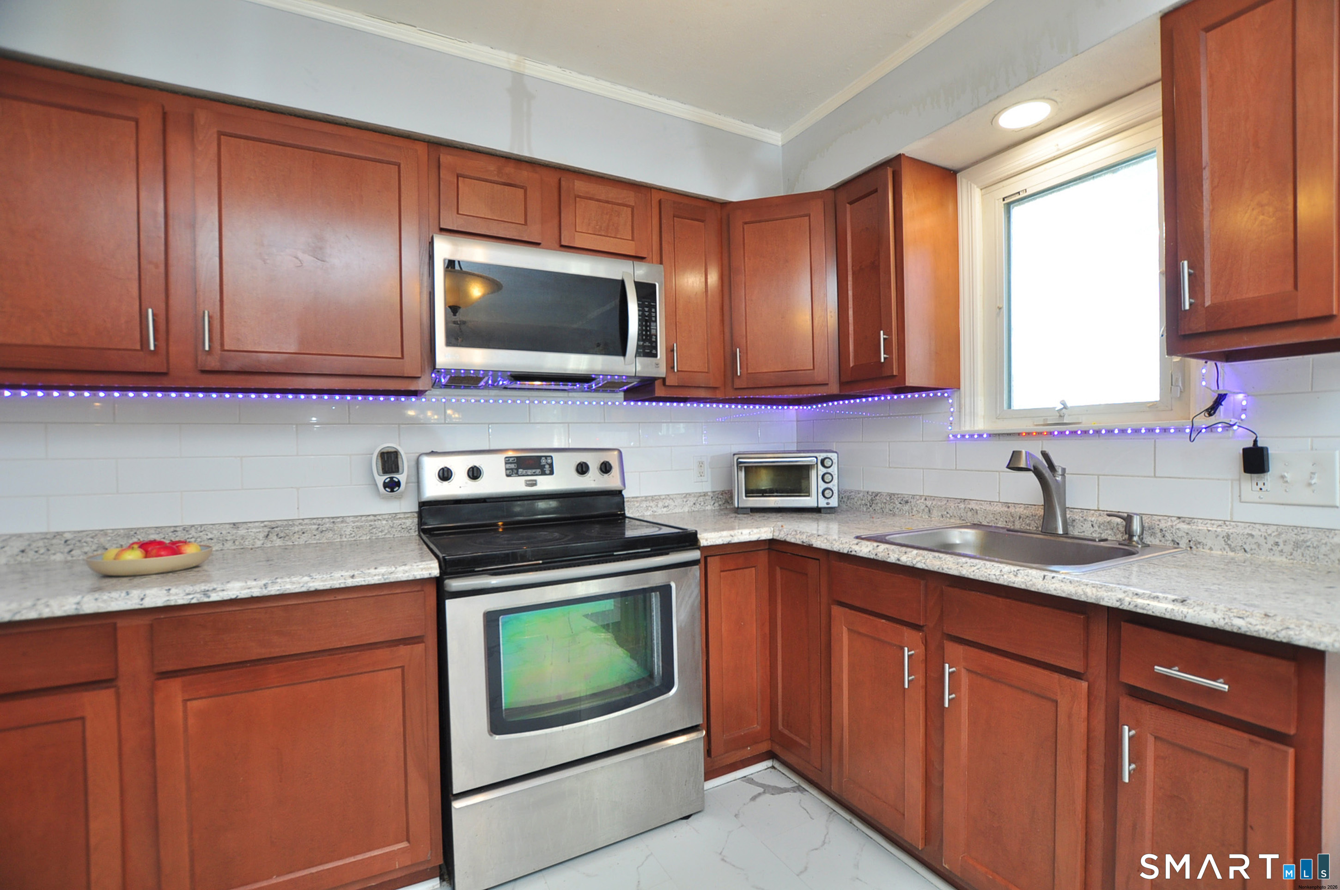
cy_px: 445
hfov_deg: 100.5
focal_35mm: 15
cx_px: 670
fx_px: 558
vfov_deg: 77.2
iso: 200
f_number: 4.5
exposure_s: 1/60
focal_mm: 10
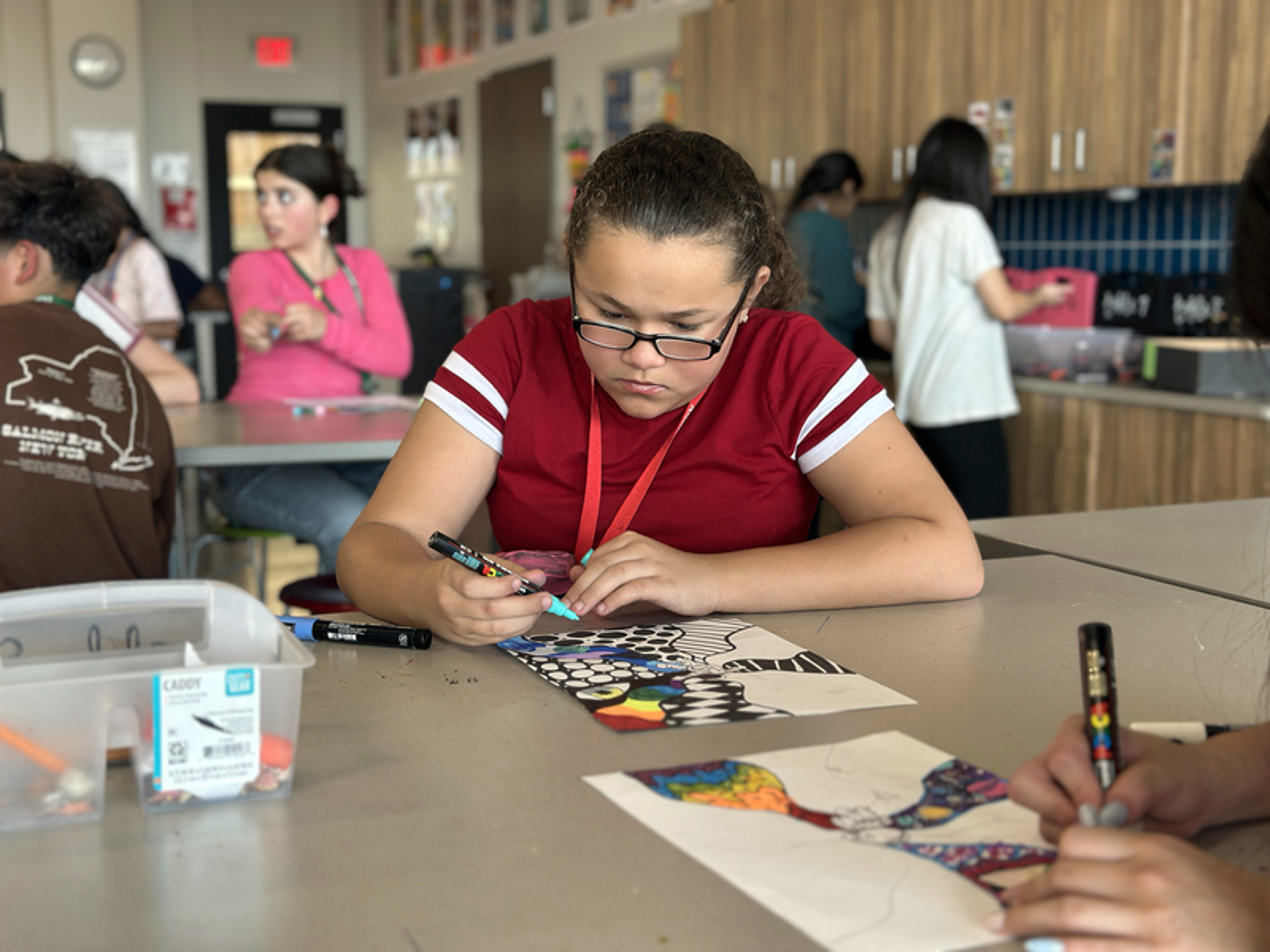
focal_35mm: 48
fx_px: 1761
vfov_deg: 30.3
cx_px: 635
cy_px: 476
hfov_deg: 39.7
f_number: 1.78
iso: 100
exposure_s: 1/60
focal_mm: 6.86
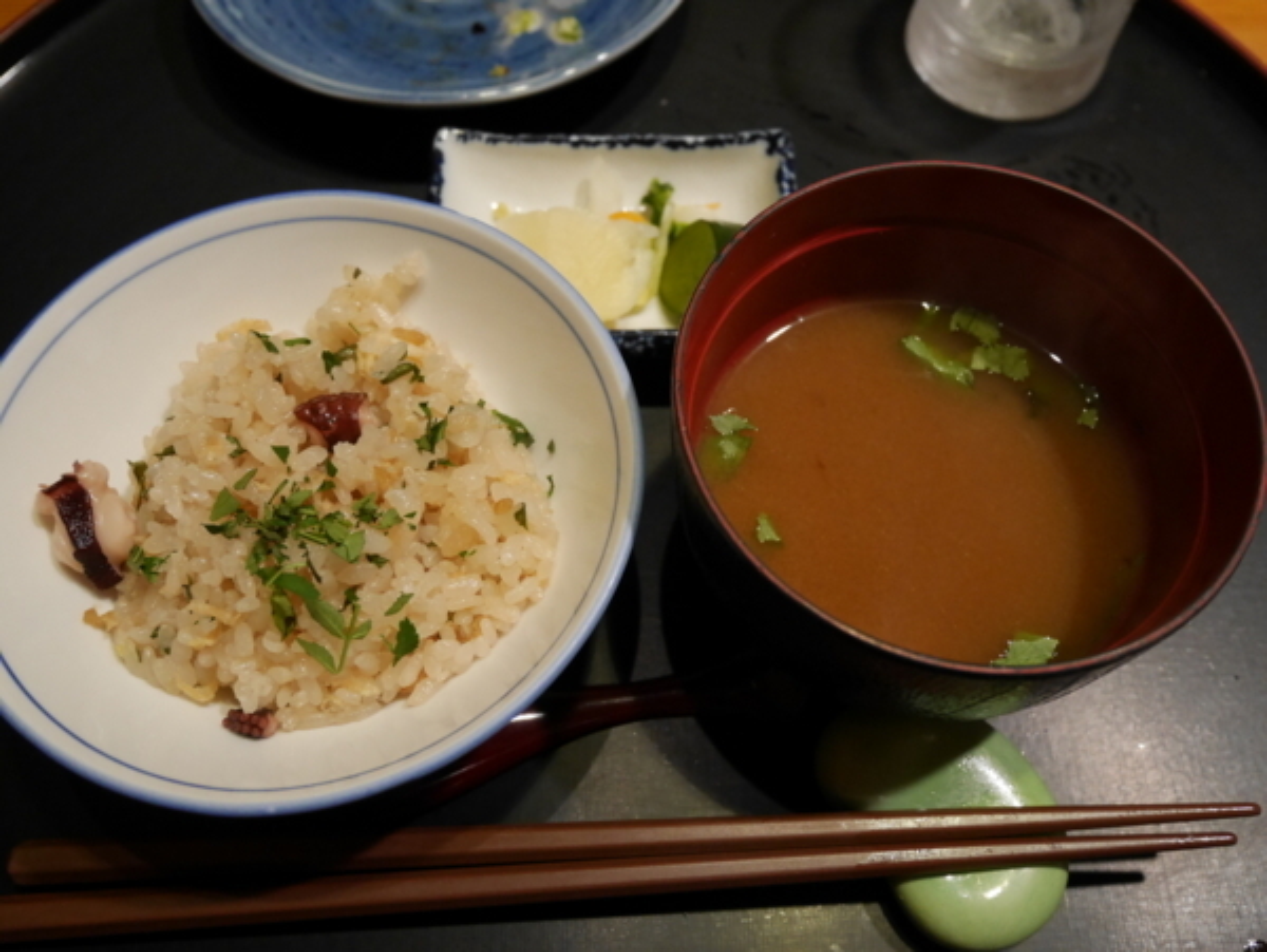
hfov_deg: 56.8
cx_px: 634
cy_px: 476
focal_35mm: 32
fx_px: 1172
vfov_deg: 44.2
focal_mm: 16
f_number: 3.9
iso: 1600
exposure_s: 1/60
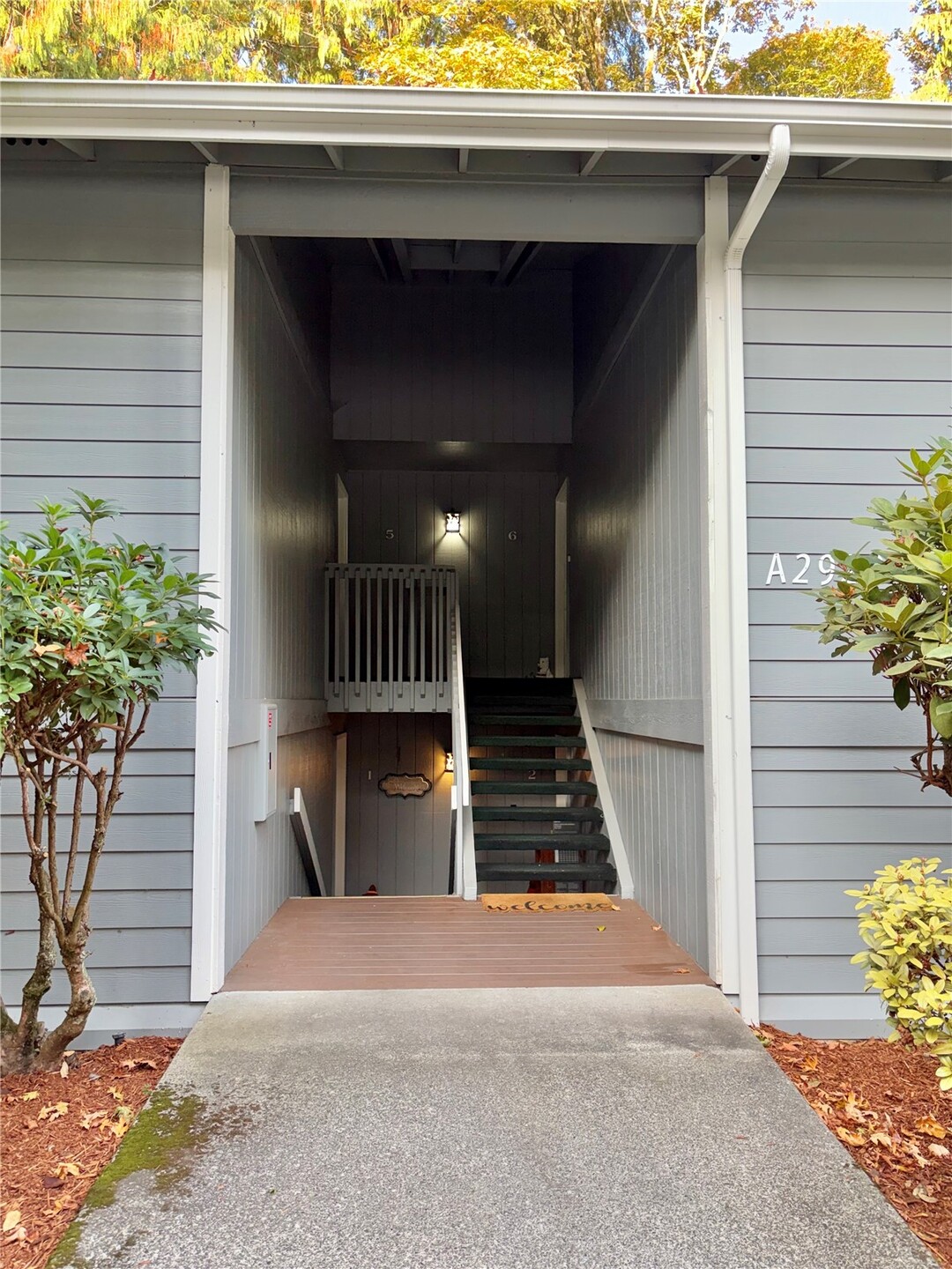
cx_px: 476
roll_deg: +0.2
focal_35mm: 26
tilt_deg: +4.1
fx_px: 953
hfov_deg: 53.1
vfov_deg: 67.3
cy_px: 634
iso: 80
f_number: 1.6
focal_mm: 5.96
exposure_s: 1/120
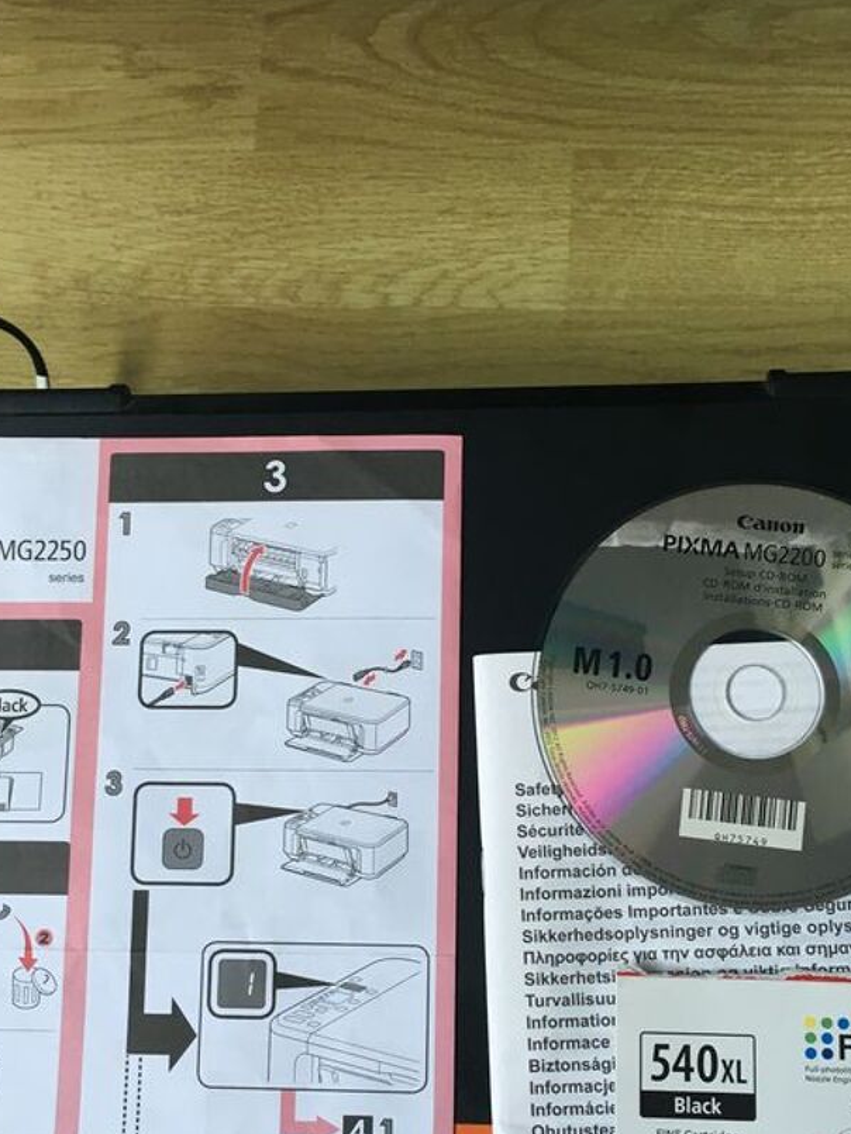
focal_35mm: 48
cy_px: 747
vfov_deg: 39.2
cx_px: 392
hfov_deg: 30.3
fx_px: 1573
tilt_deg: -81.2
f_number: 2.2
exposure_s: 1/33
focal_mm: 4.15
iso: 40
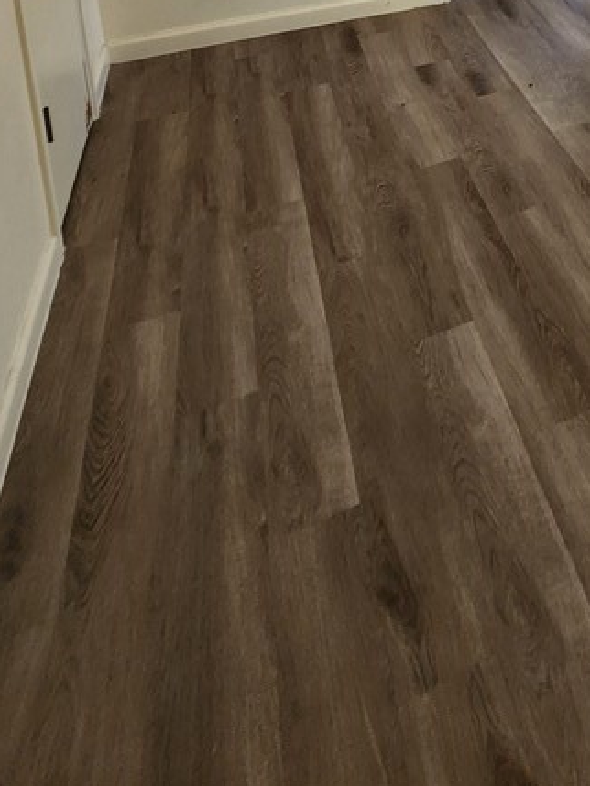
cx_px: 612
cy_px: -143
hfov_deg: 39.2
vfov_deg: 41.4
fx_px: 704
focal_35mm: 31
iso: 160
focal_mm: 2.2
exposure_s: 1/60
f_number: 2.2
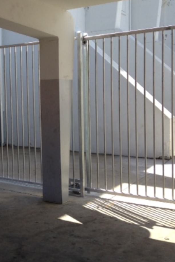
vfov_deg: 36.8
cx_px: -10
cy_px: 113
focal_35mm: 54
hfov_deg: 23.7
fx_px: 394
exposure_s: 1/583
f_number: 2.4
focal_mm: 4.12
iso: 50
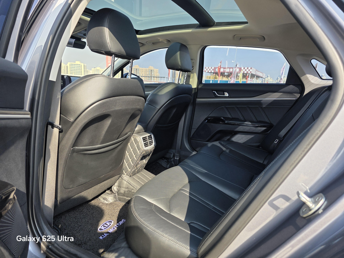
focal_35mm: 23
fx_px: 229
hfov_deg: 73.9
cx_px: 172
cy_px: 129
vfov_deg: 58.9
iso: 32
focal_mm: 6.3
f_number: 1.7
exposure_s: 1/359
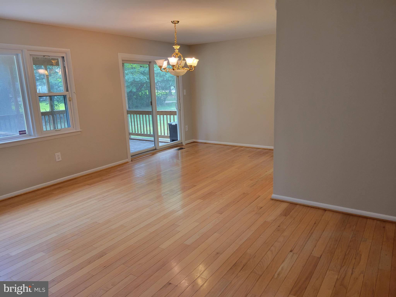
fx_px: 297
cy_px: 148
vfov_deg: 53.1
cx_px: 198
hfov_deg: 67.3
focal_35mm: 26
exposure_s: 1/120
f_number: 1.8
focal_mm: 5.4
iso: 200
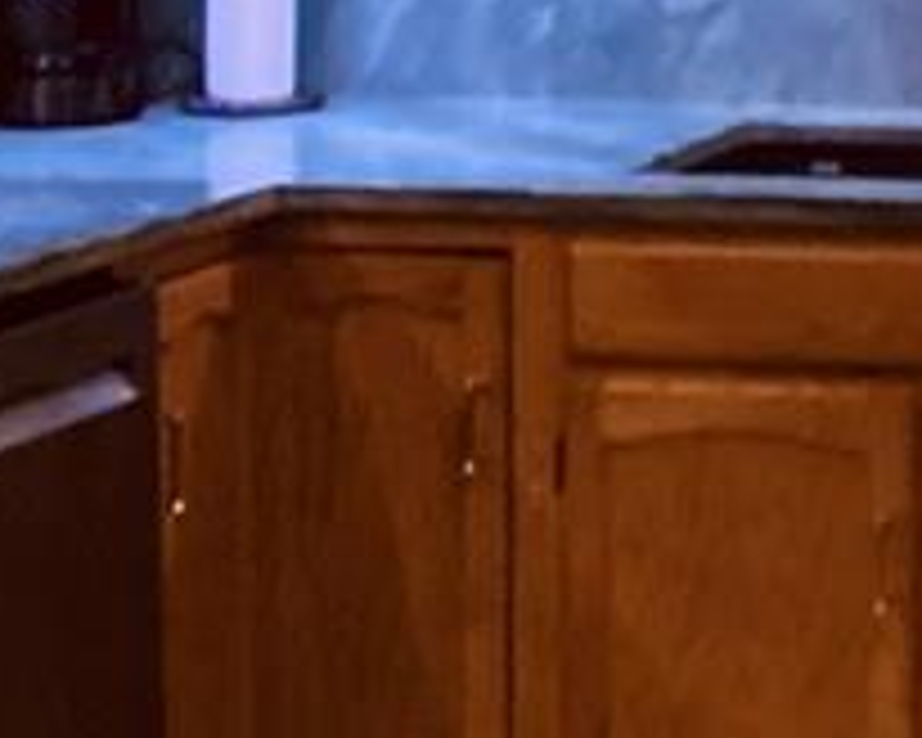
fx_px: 4120
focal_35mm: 151
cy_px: -234
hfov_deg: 11.7
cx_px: 1696
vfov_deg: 10.0
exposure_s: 1/50
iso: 320
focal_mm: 3.3
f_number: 2.4
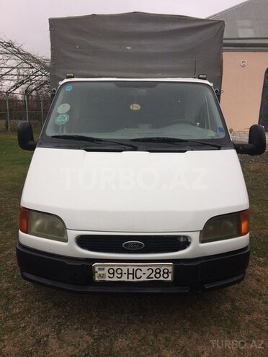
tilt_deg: -15.4
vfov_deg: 61.7
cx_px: 134
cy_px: 178
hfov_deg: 48.2
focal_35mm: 29
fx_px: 299
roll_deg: -2.4
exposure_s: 1/232
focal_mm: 4.15
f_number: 2.2
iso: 32
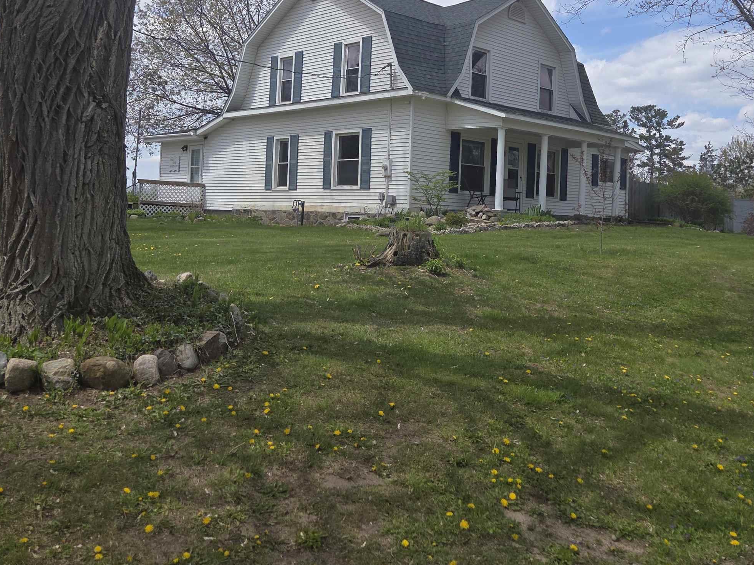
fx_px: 784
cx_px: 390
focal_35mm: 36
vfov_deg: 39.0
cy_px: 172
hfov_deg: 51.3
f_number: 1.8
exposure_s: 1/1839
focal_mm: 5.4
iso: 25
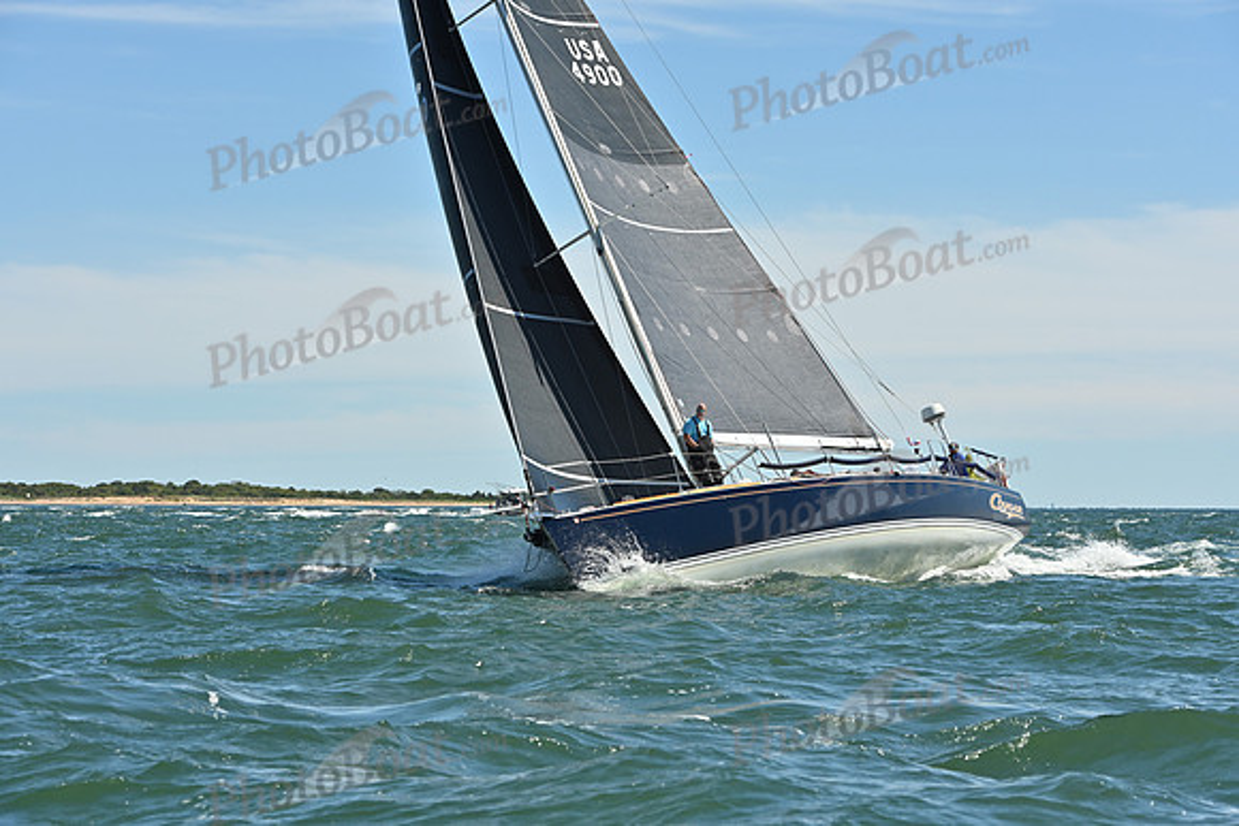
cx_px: 620
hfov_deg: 19.5
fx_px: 3614
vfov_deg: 13.0
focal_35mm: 105
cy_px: 413
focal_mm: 105
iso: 320
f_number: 8
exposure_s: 1/1600
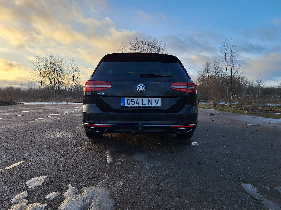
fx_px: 187
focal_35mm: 23
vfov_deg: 58.9
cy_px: 105
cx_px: 140
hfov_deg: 73.9
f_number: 1.8
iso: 40
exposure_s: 1/863
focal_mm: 5.54
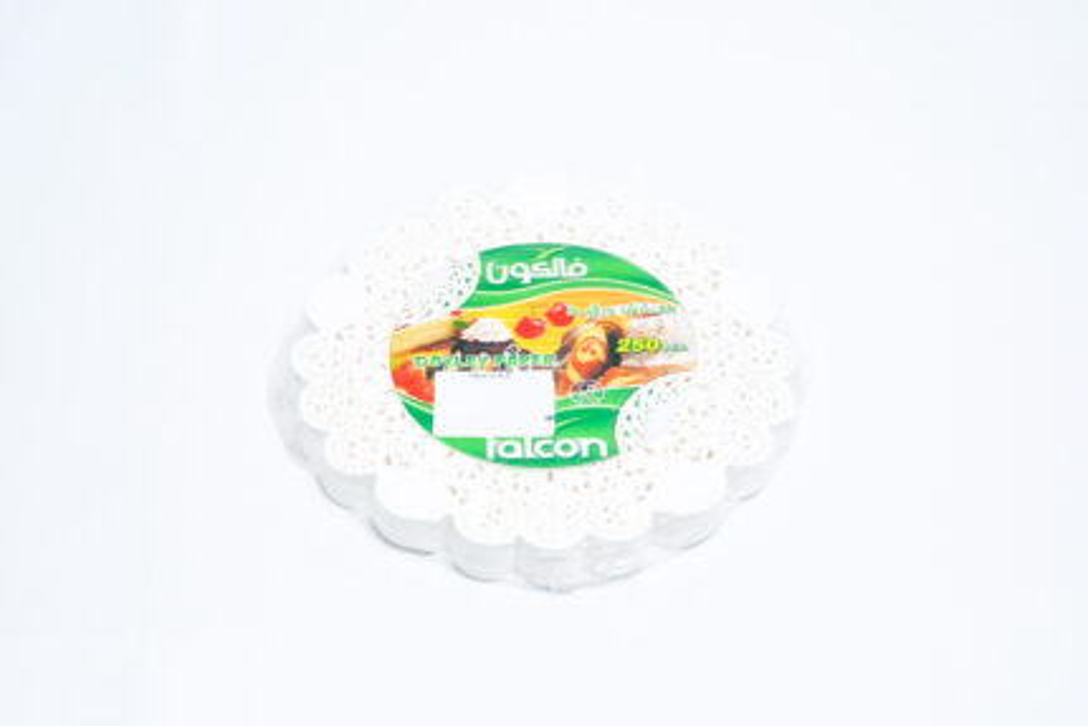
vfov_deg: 19.5
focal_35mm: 70
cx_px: 544
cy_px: 363
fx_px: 2116
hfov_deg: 28.8
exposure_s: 1/200
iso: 3200
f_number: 9
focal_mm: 70
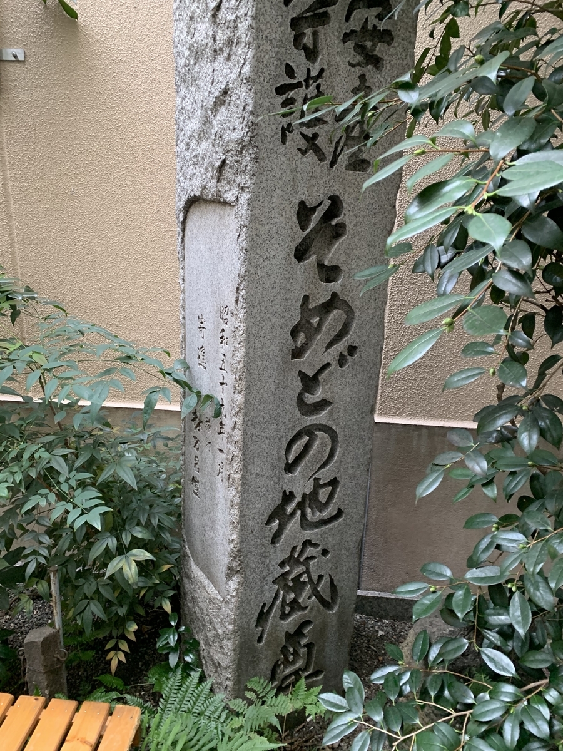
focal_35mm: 26
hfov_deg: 53.1
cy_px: 376
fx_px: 564
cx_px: 282
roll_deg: -1.0
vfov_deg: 67.3
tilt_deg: -18.1
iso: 400
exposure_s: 1/60
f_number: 1.8
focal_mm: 4.25
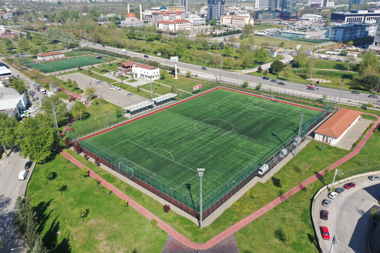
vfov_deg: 46.4
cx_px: 190
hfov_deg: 65.5
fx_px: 296
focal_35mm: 28
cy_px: 126
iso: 100
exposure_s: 1/400
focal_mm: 10.26
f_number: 5.6
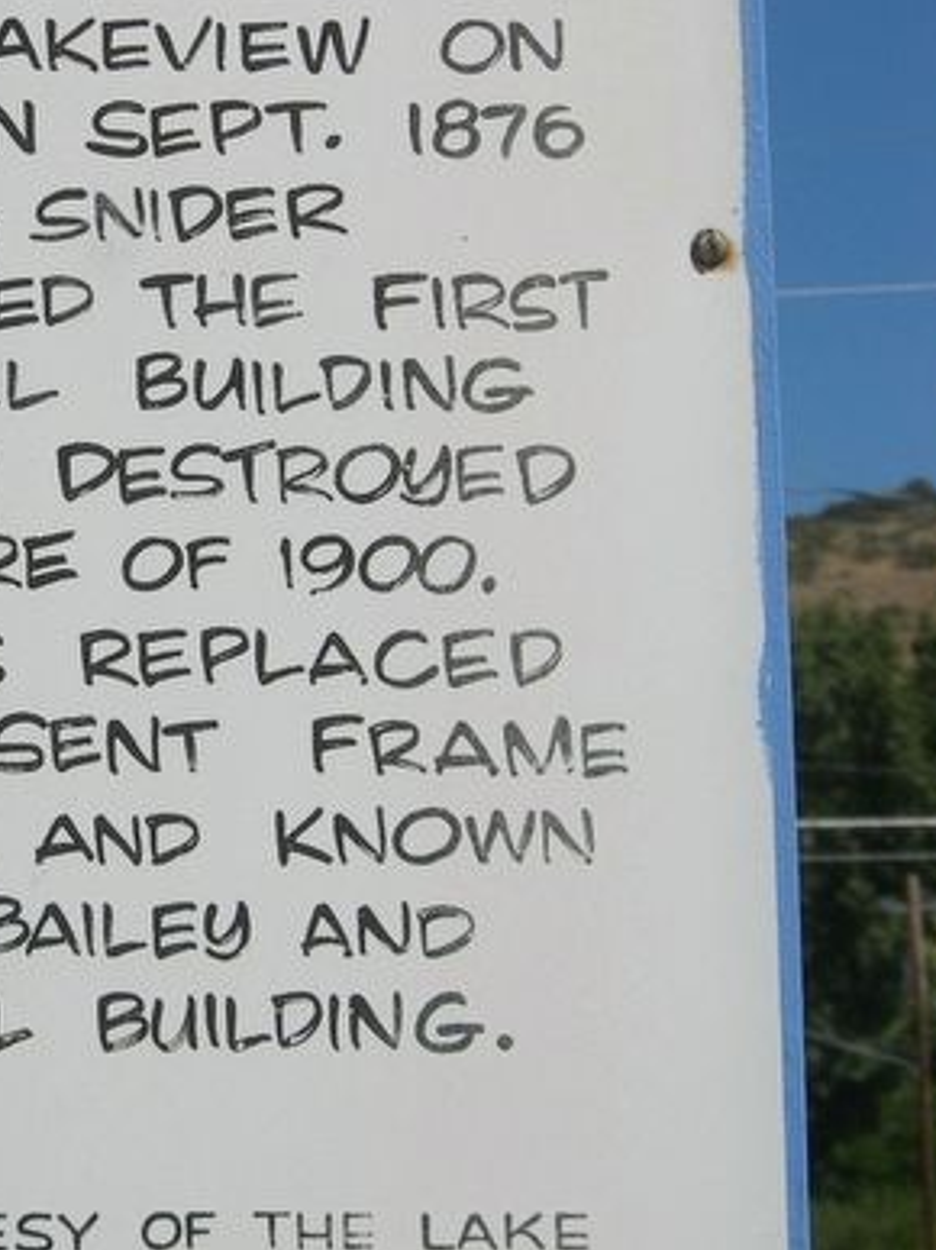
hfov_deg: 11.6
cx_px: -10
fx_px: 4545
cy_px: 229
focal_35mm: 126
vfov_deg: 15.5
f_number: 5.9
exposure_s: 1/665
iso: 50
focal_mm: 12.7
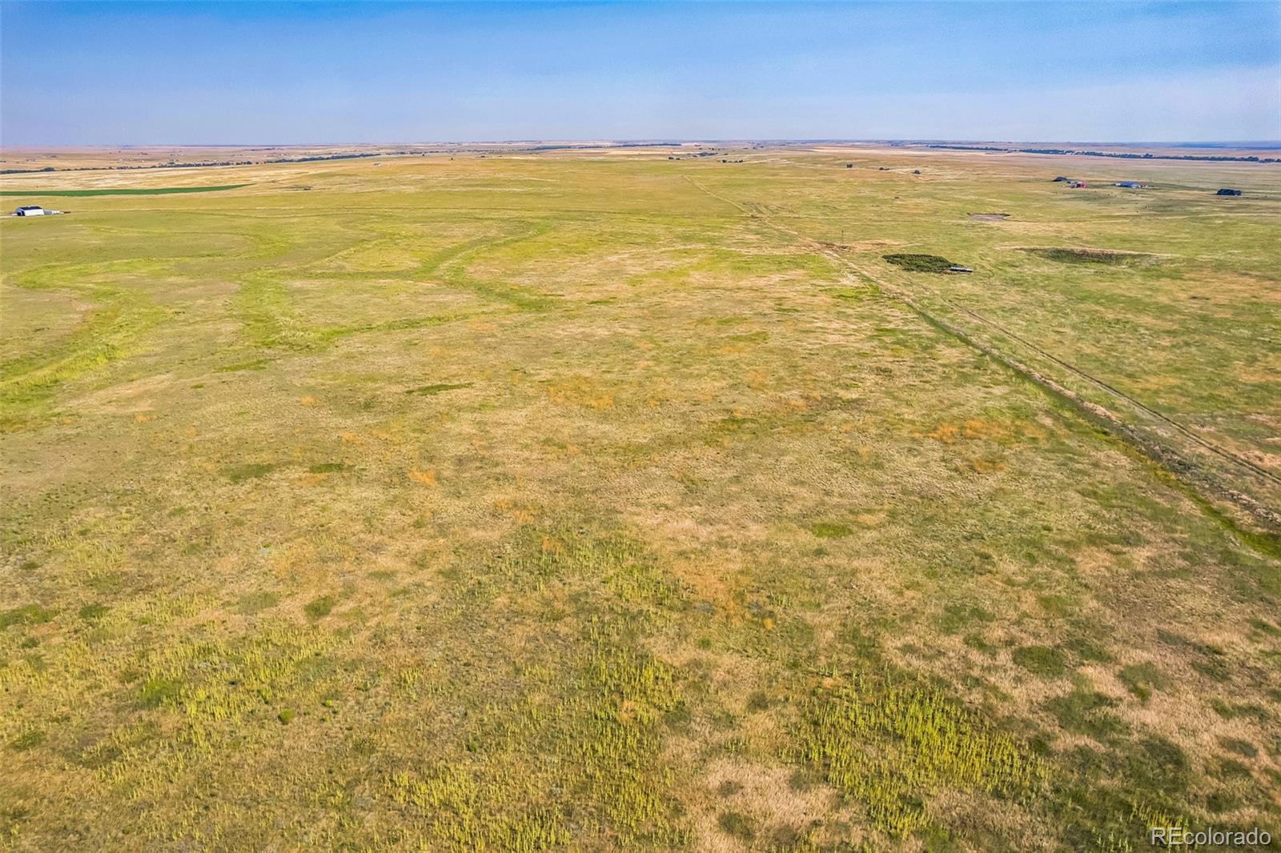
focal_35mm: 22
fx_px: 783
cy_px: 426
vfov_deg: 57.2
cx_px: 640
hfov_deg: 78.6
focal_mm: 8.38
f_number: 2.8
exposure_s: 1/2000
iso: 100
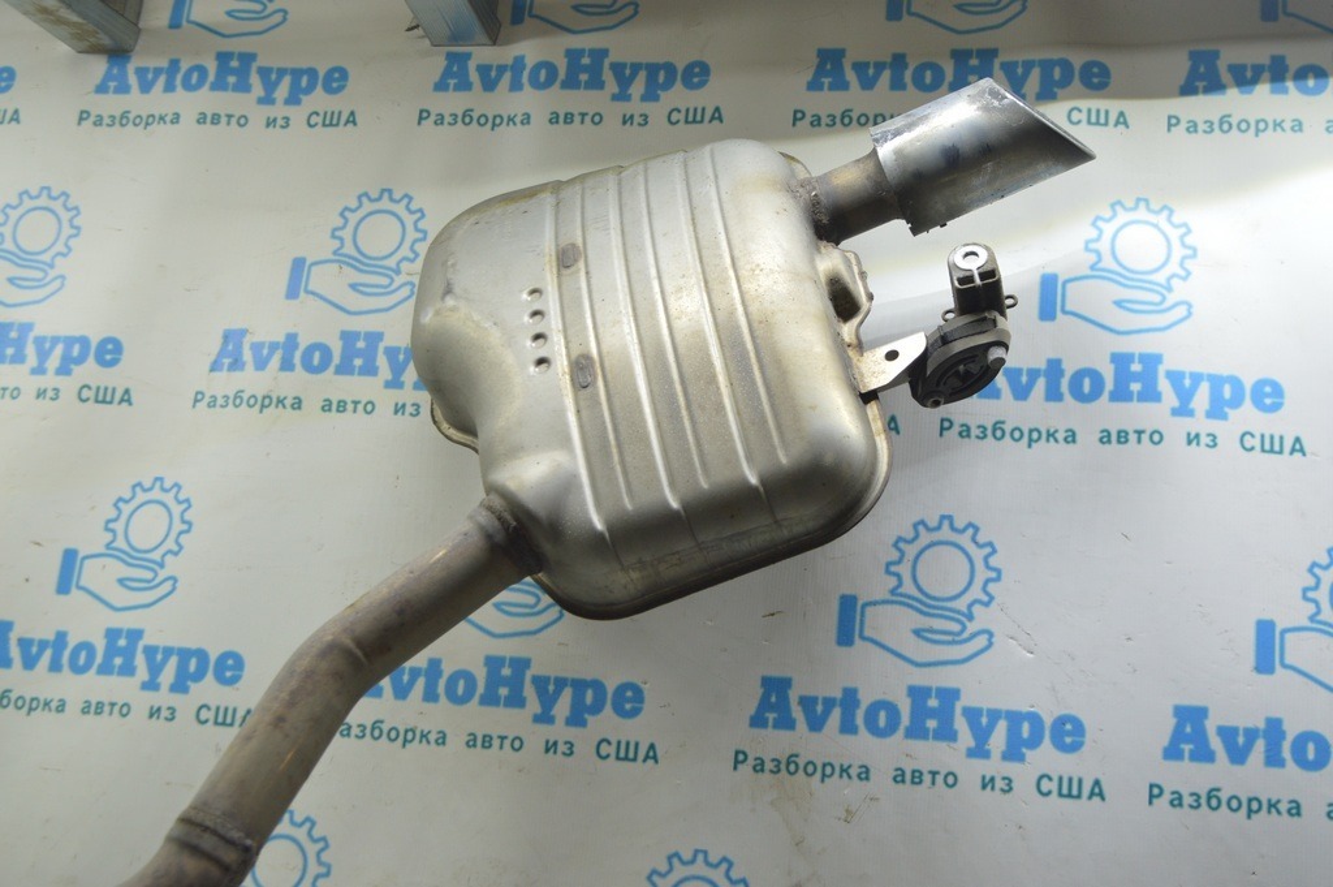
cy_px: 444
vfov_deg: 29.8
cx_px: 666
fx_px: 1665
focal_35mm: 45
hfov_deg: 43.6
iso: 400
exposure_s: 1/40
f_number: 5.6
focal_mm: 30
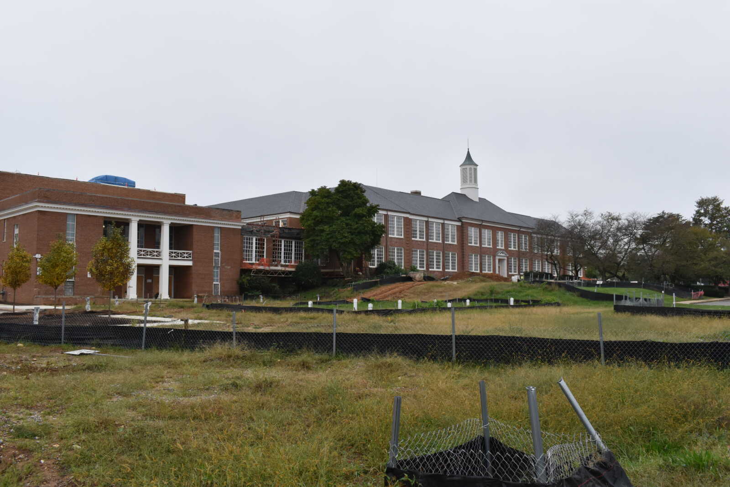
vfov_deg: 43.6
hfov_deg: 61.9
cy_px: 244
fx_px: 608
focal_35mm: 30
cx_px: 365
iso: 800
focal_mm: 20
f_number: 10
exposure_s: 1/400
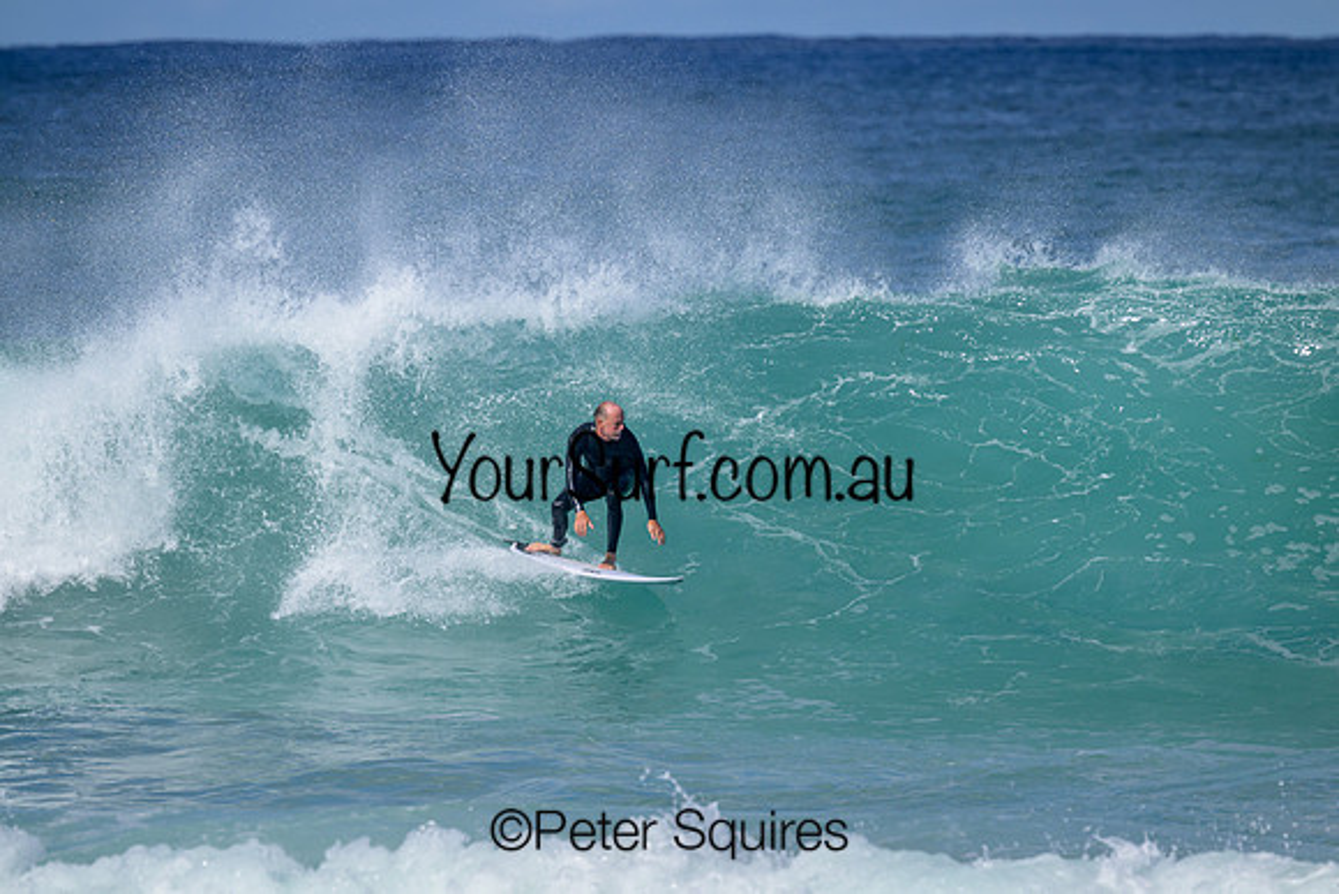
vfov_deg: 2.5
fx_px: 20833
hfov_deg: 3.7
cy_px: 447
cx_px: 670
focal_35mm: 560
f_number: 11
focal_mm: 560
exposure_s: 1/2000
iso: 640
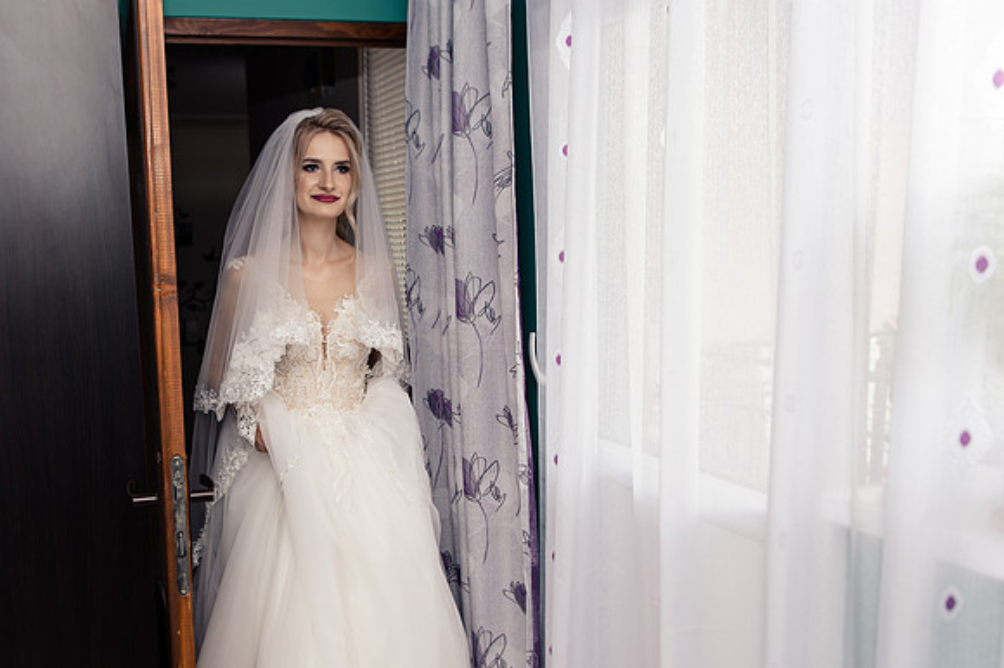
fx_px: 921
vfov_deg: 39.9
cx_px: 318
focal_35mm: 33
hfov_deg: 55.7
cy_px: 337
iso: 640
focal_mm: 24
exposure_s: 1/125
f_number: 3.2
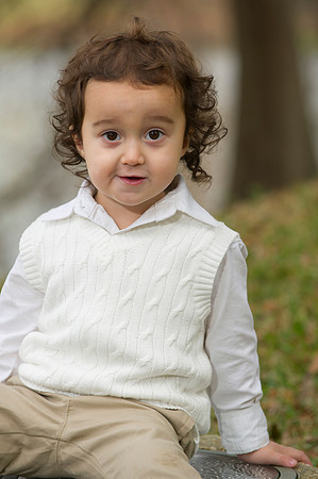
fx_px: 2656
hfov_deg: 6.9
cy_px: 240
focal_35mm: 200
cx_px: 159
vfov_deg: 10.3
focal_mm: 200
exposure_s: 1/250
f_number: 5
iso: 200
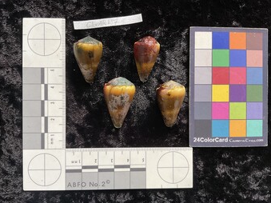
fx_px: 235
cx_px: 135
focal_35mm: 30
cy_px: 104
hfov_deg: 60.0
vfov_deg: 46.8
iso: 125
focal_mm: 3
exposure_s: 1/60
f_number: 1.8
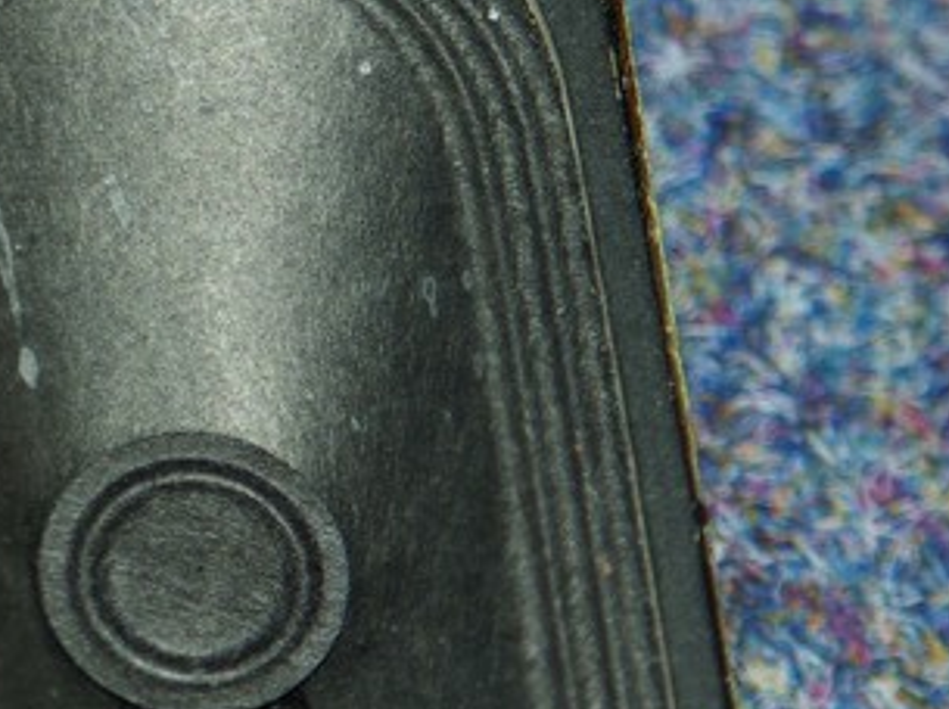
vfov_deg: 2.9
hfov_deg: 3.9
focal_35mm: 510
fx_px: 13955
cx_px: -594
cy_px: 564
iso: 100
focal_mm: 105
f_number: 4.5
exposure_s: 1/180
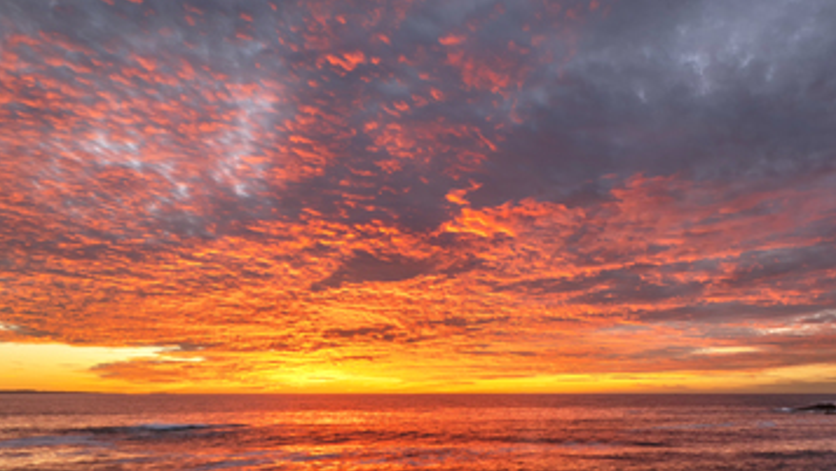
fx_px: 510
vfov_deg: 45.8
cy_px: 404
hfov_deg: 74.3
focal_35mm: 23
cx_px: 604
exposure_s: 1/1.67
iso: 64
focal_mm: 14
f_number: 22
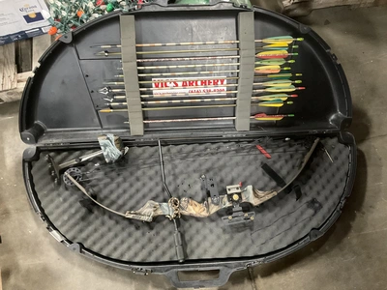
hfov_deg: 61.7
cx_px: 194
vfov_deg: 48.2
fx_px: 324
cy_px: 145
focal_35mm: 29
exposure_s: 1/30
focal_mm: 3
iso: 500
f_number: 1.8
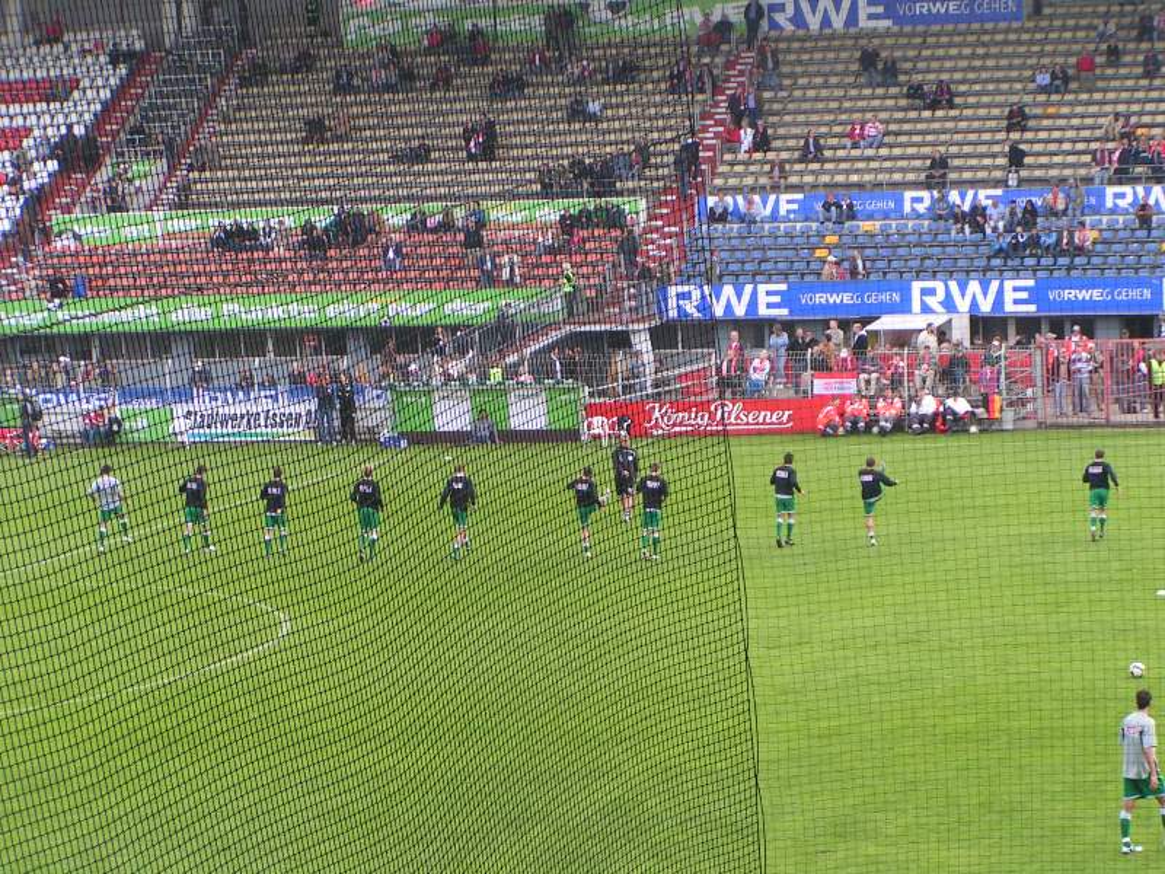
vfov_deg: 13.0
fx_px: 3837
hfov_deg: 17.3
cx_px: 582
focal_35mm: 114
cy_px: 437
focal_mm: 17.4
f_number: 4.5
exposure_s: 1/160
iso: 50
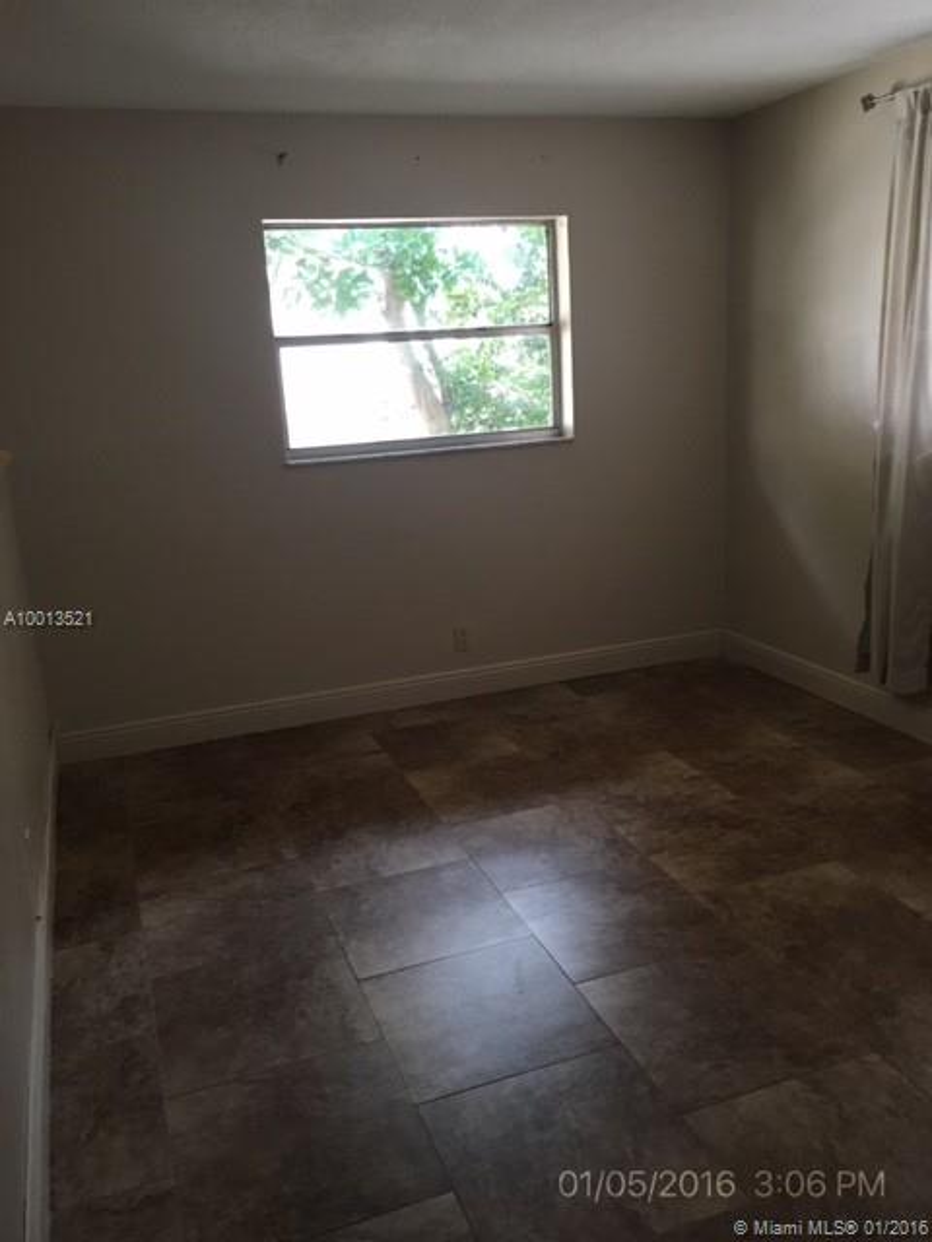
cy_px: 621
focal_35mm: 29
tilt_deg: -16.5
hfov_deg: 48.2
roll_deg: +3.6
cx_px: 466
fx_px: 1041
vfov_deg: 61.7
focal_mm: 4.15
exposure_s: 1/30
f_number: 2.2
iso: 125
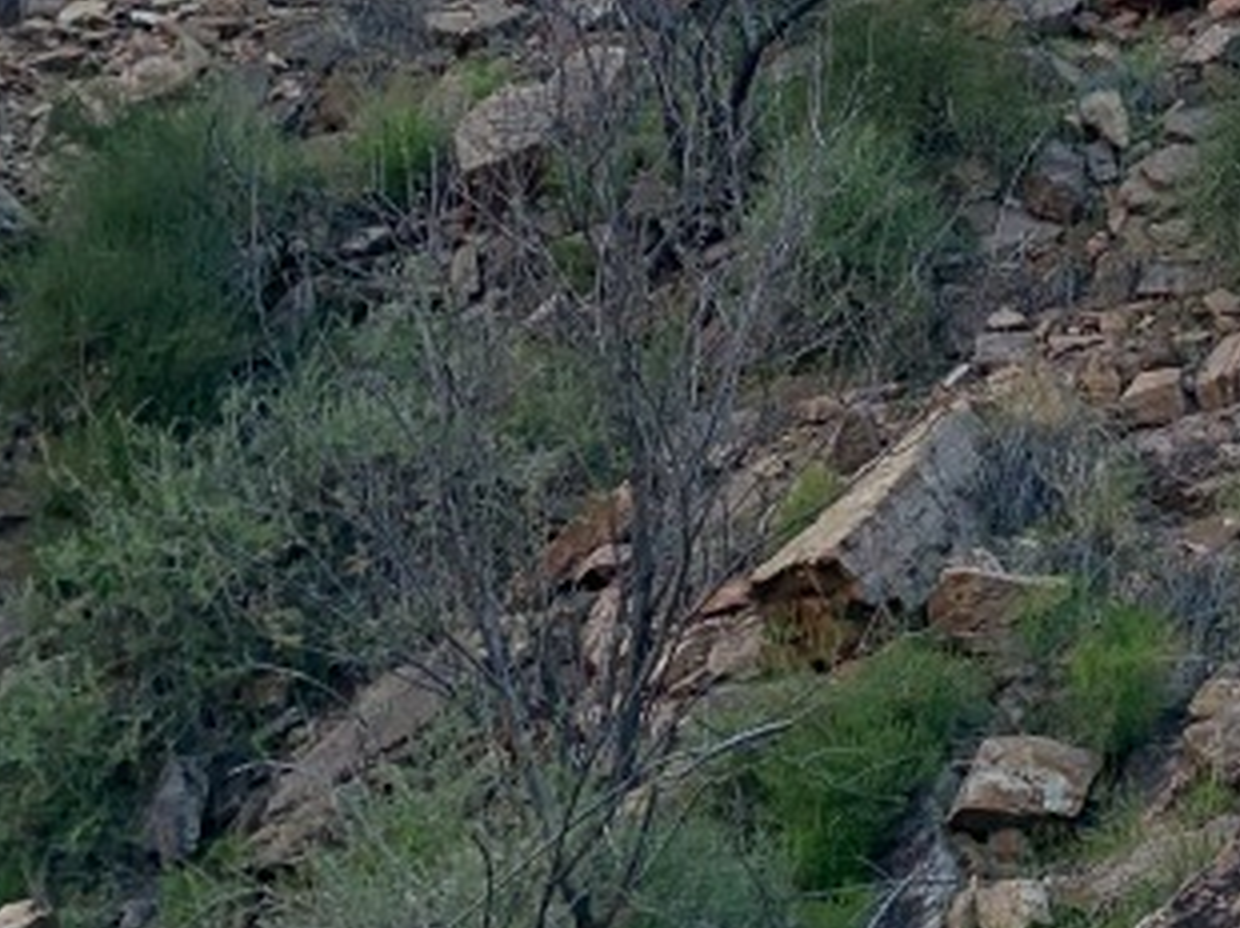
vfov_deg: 15.8
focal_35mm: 86
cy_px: -452
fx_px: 3078
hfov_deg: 19.5
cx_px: 1920
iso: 25
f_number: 1.8
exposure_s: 1/319
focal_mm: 4.25
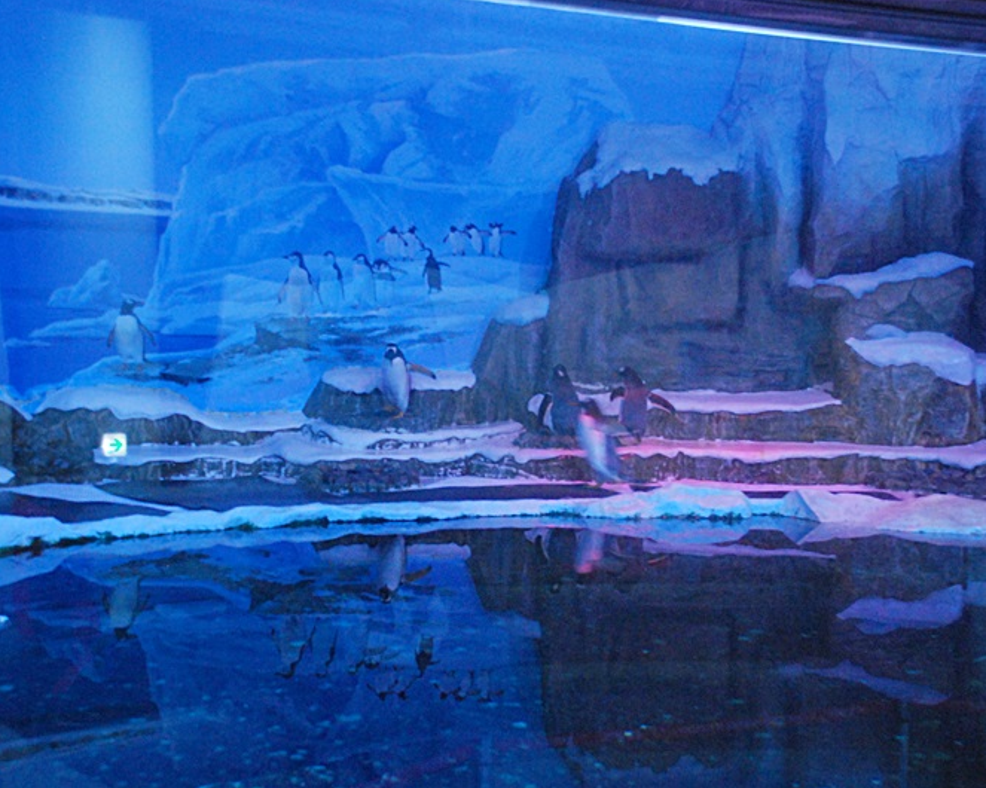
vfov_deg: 25.6
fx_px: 1738
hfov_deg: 31.7
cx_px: 474
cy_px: 394
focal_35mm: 60
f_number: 4.5
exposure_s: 1/13
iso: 1600
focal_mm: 35
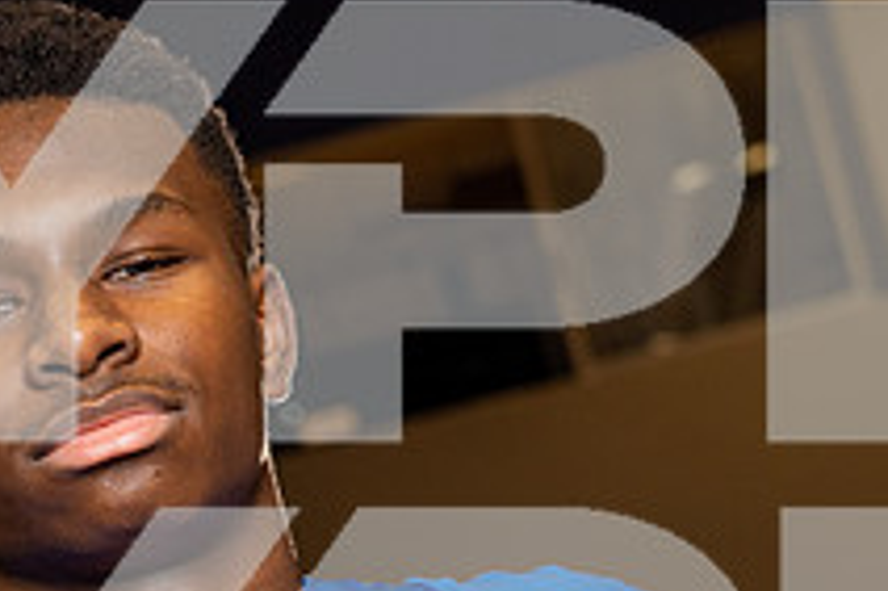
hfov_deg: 14.9
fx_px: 3377
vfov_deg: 9.8
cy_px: 731
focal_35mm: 137
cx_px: 197
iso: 400
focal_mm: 50
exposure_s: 1/250
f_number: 4.5
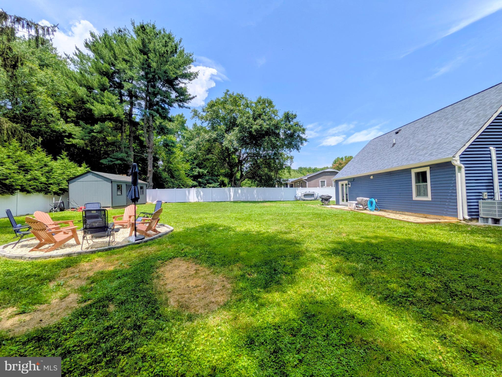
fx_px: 203
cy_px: 188
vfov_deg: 85.7
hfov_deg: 102.1
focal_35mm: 14
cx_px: 251
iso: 47
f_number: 2.2
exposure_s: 1/1414
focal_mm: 1.85
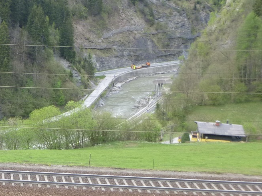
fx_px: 537
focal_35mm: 71
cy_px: 54
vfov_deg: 20.6
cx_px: -54
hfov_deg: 24.7
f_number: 4.1
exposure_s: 1/100
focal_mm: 5.2
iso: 100
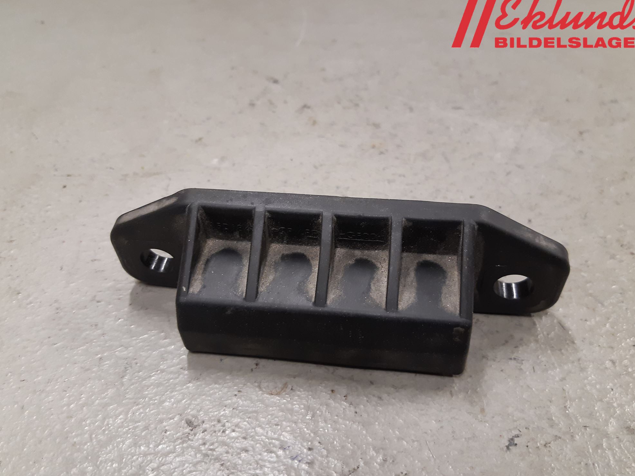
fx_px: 495
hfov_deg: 65.3
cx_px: 319
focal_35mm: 27
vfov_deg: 51.4
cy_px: 240
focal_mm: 3.93
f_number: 1.7
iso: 160
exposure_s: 1/50
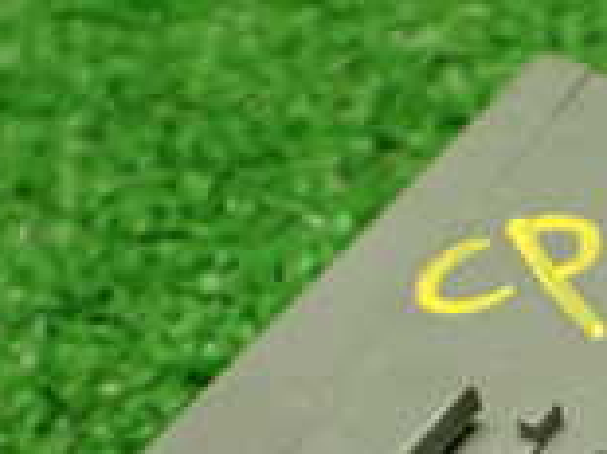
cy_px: 505
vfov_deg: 12.5
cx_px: 630
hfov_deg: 16.6
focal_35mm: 116
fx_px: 2033
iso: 500
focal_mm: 5.4
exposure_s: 1/125
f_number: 2.3
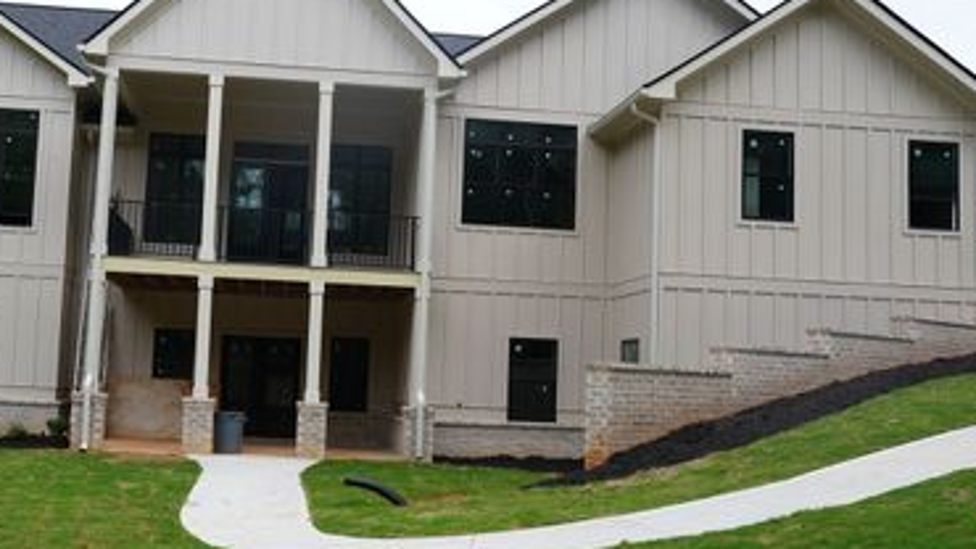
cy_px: 294
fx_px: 1061
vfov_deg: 29.0
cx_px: 367
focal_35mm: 41
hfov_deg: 48.9
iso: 100
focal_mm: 29
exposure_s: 1/320
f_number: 5
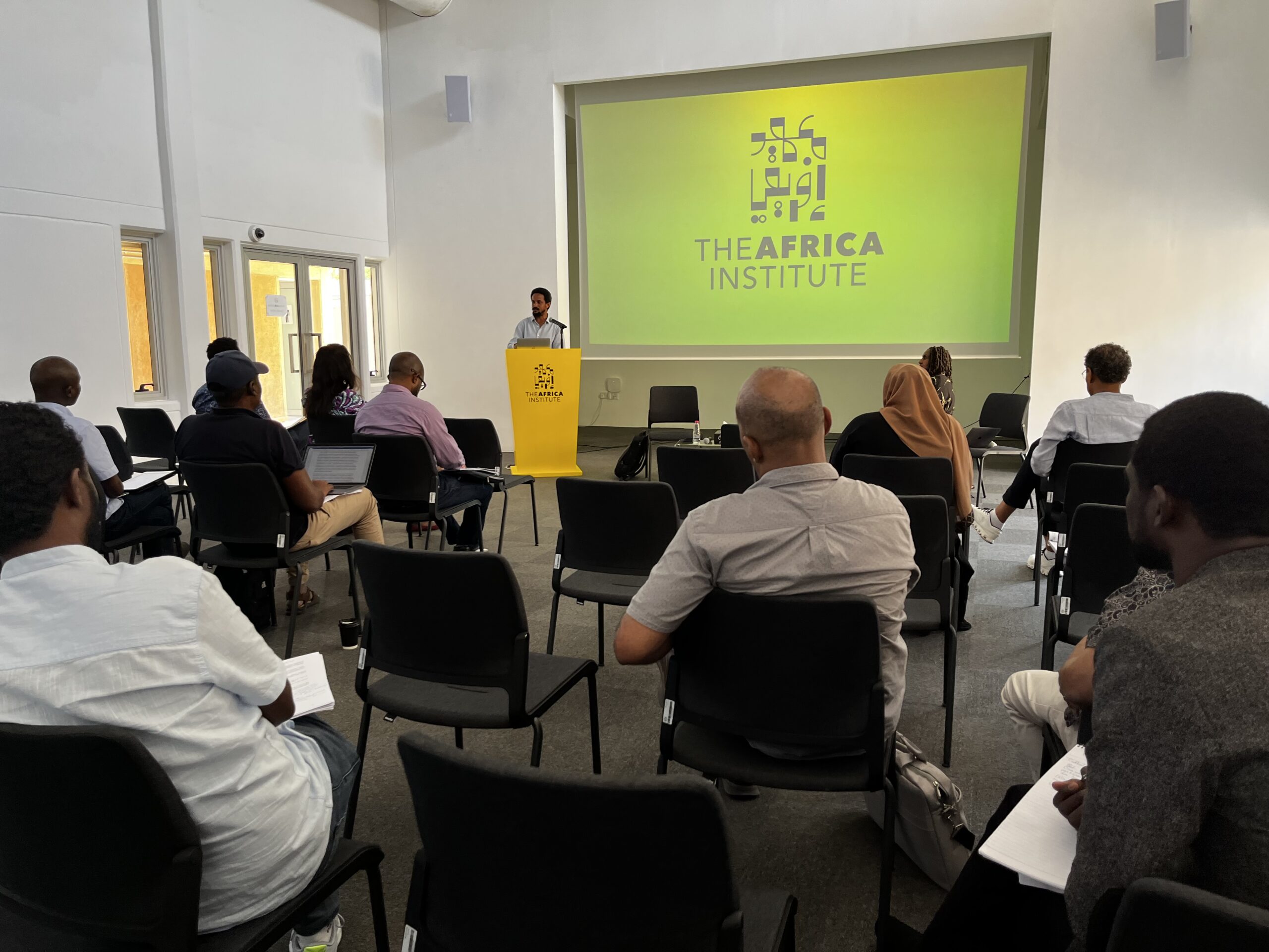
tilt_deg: -7.2
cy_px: 476
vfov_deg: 53.1
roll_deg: +0.1
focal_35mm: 26
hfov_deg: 67.3
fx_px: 953
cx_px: 634
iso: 80
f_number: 1.6
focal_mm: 5.1
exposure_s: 1/120
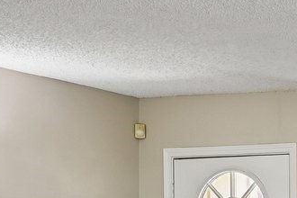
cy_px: 288
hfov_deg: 13.7
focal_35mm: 124
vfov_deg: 10.7
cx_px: 621
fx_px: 1023
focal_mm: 20
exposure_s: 1/8
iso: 400
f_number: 8
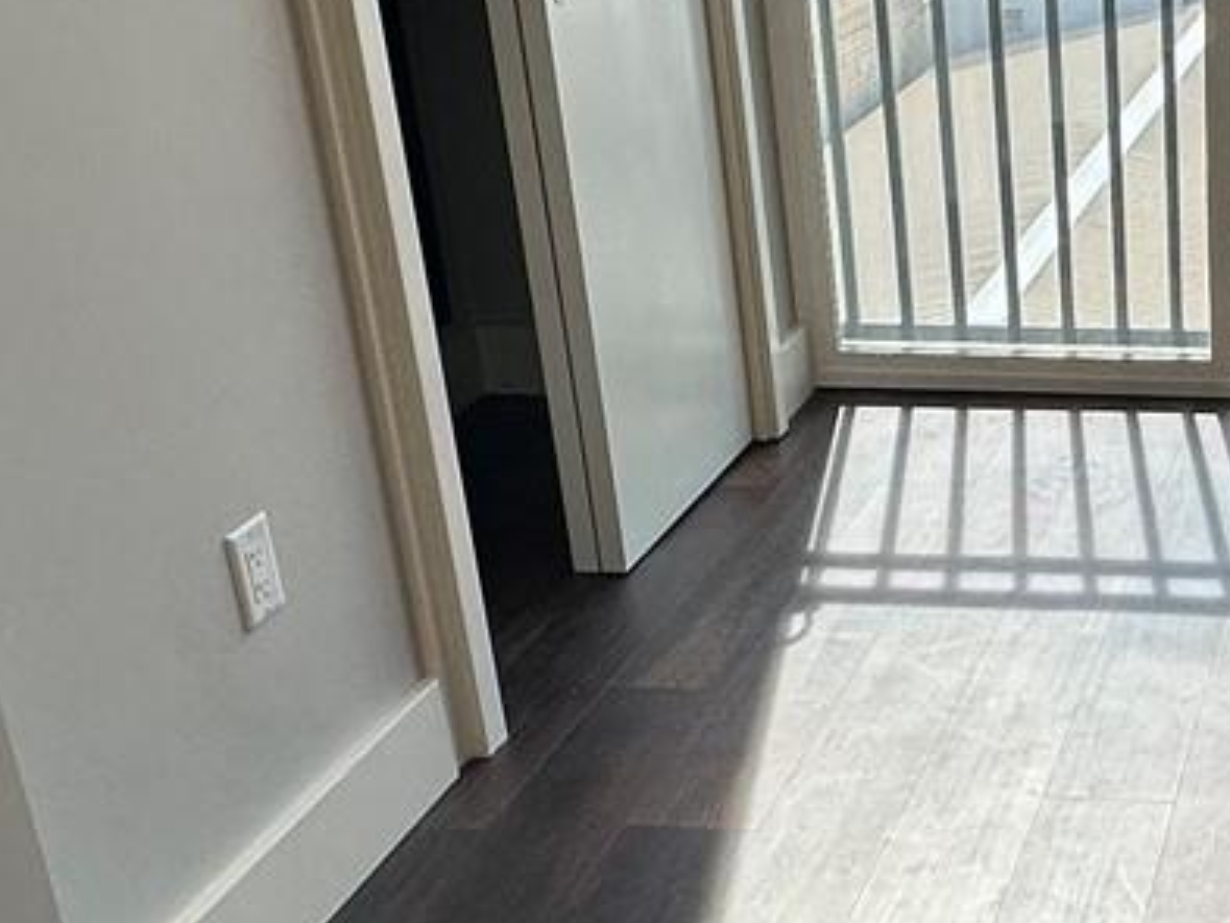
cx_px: 1252
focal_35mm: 57
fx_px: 2026
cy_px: 504
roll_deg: +0.5
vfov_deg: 25.7
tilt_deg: -22.1
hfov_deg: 31.1
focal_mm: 2.22
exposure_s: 1/375
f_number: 2.2
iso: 40
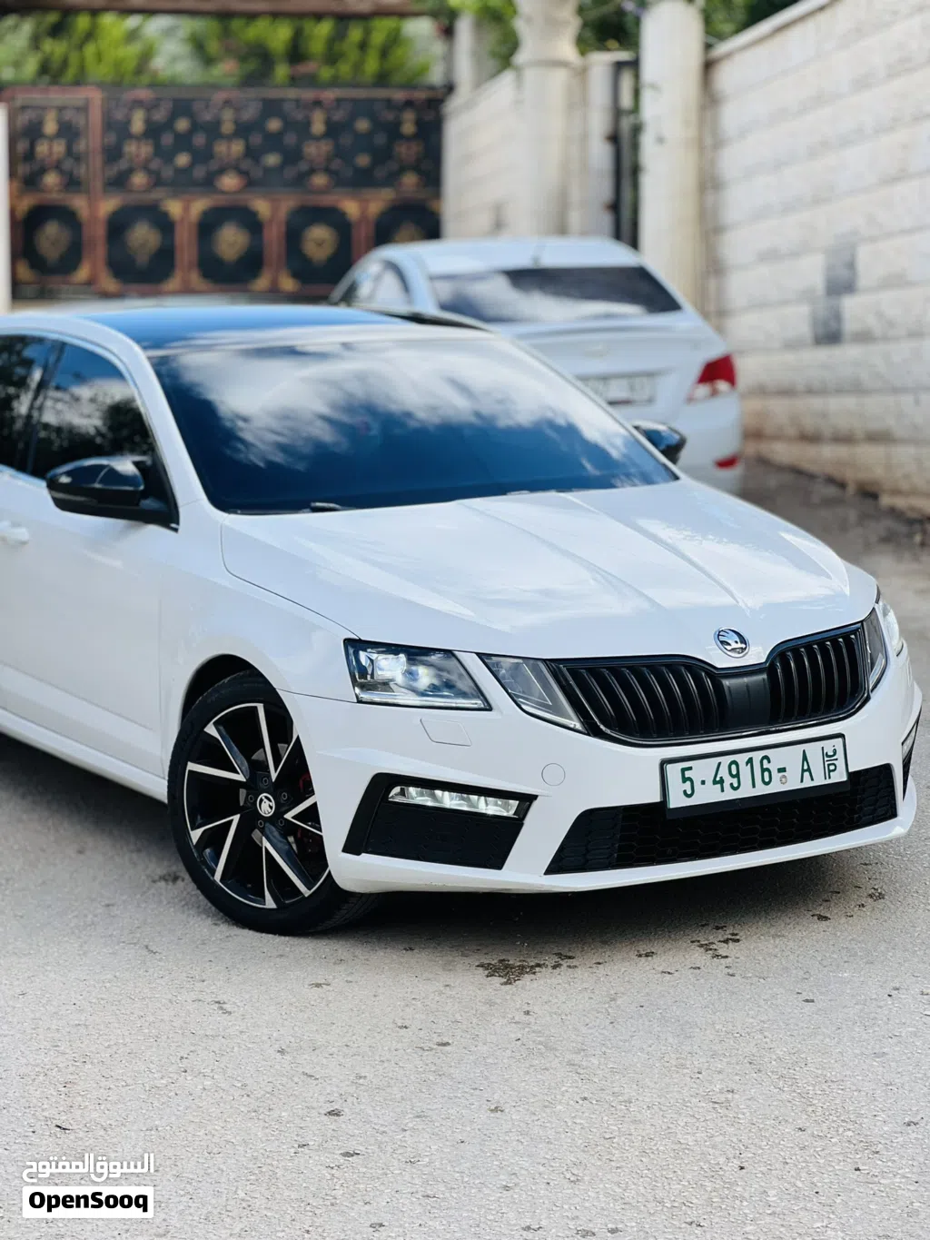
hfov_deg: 19.1
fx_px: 2758
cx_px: 465
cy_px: 620
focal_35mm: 77
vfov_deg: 25.3
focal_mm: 9
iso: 25
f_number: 2.8
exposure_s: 1/266
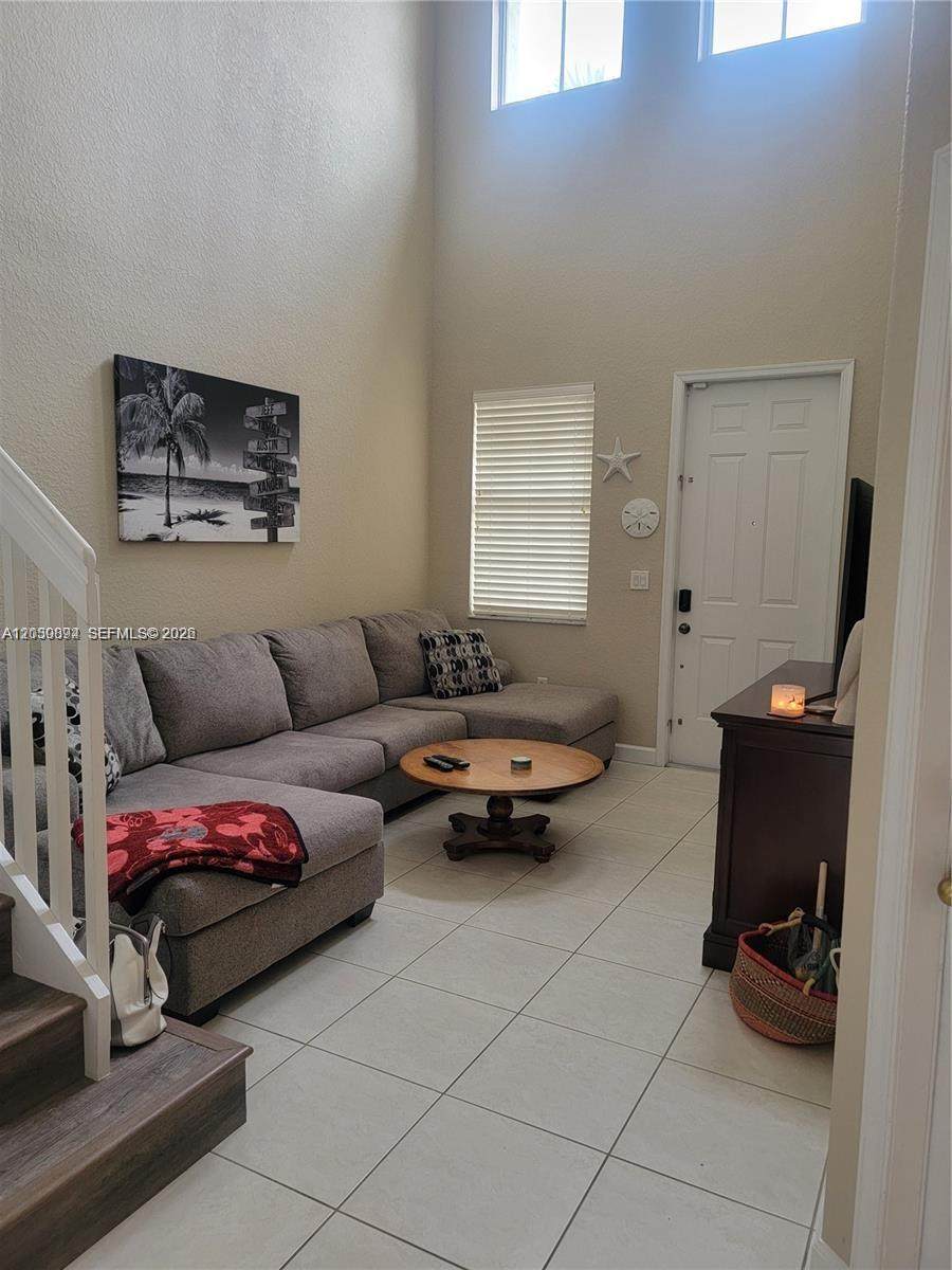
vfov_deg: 71.6
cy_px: 635
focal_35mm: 24
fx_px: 880
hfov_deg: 56.8
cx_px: 476
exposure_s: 1/40
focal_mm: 6.7
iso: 200
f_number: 1.8
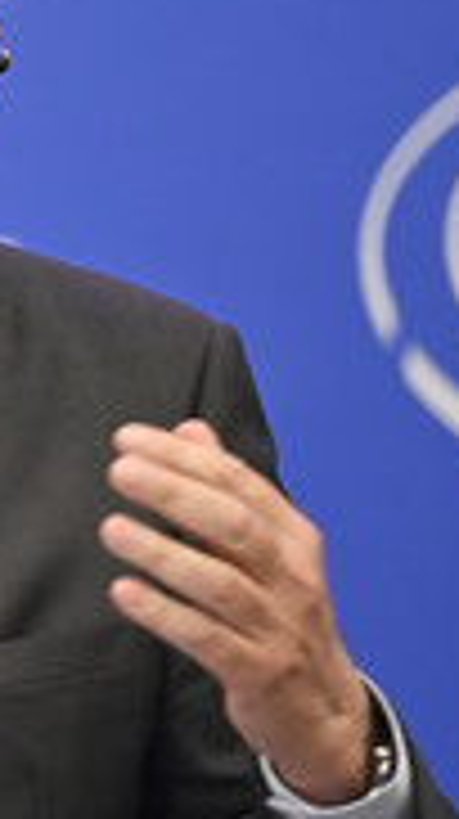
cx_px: -259
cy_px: 284
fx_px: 10133
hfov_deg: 2.6
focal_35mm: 467
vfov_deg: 4.6
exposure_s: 1/320
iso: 2000
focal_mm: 180
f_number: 2.8
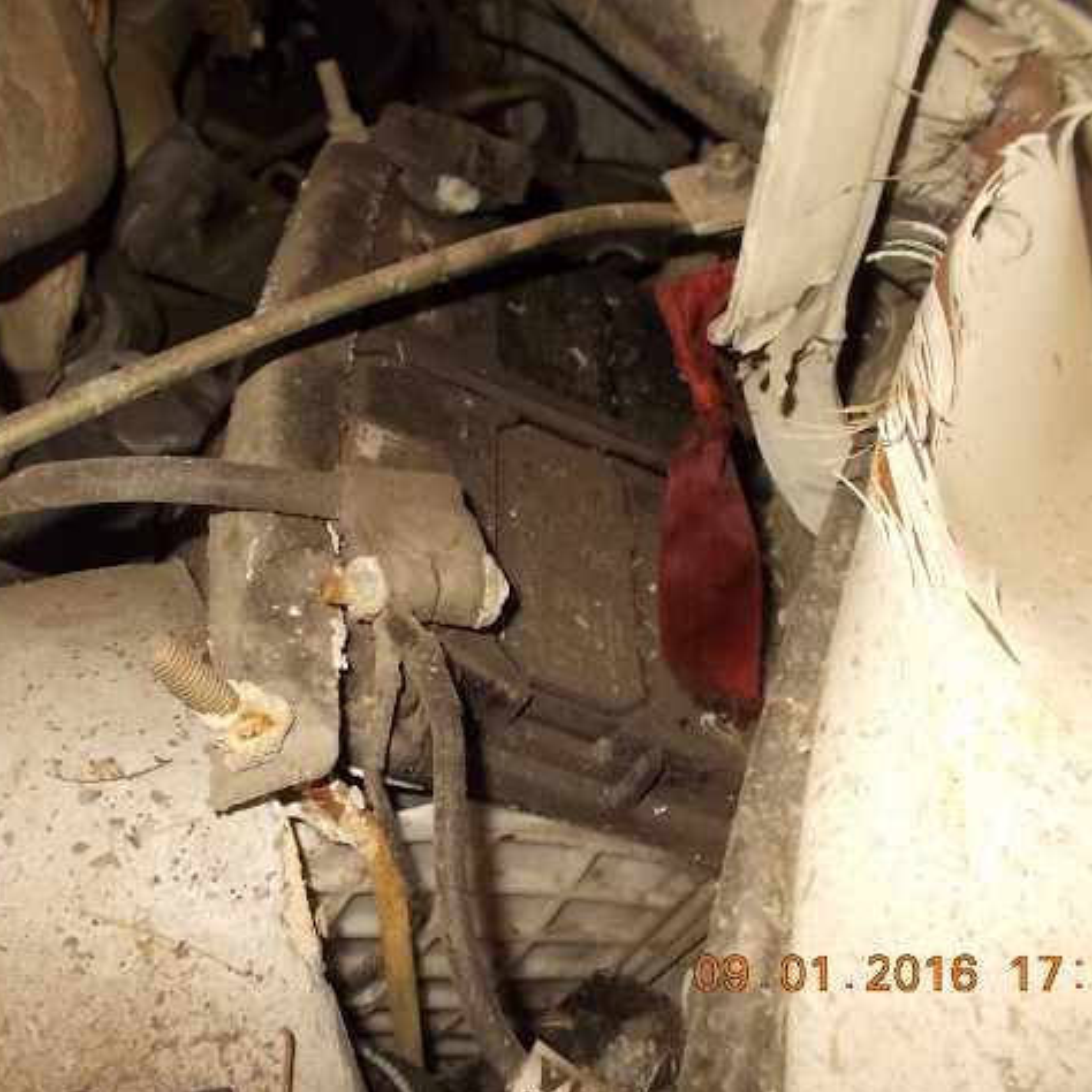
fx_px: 1106
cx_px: 486
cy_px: 551
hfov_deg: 52.4
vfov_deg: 52.5
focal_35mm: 31
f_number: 3.2
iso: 200
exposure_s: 1/25
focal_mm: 4.6
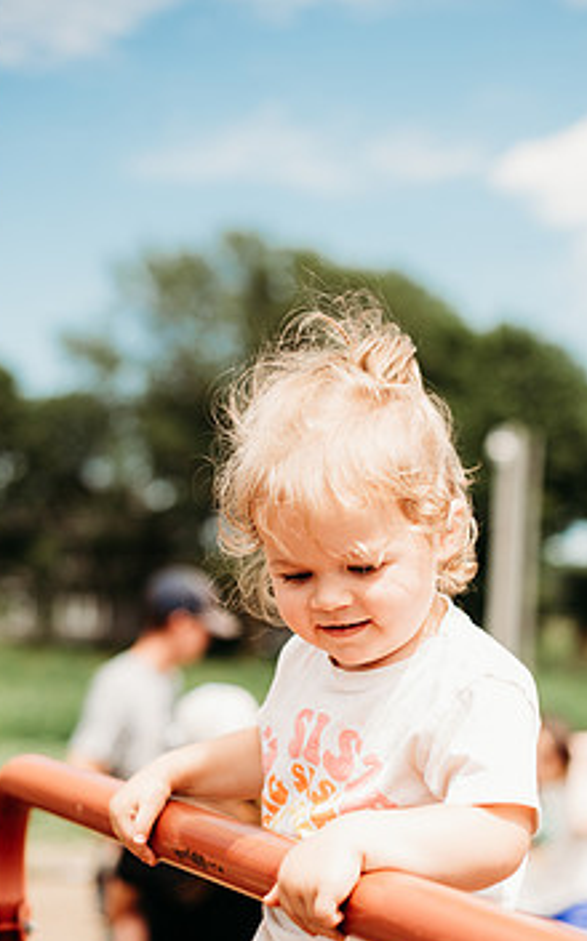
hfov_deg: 19.9
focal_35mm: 65
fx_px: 1667
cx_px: 360
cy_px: 576
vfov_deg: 31.4
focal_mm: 50
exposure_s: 1/1600
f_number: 2.2
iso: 100
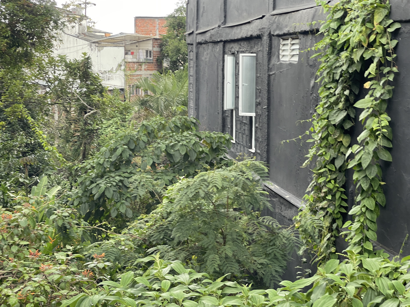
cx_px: 205
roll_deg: +2.2
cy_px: 154
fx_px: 758
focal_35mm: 64
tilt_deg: -7.4
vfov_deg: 22.9
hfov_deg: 30.3
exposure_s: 1/99
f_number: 2.2
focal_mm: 7.5
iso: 64
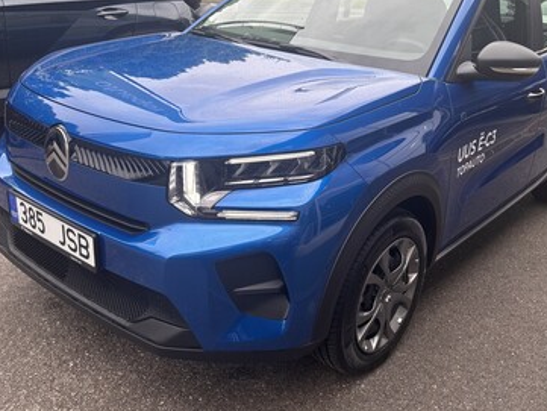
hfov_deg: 51.1
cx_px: 315
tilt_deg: -21.0
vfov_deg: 39.6
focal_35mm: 36
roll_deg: -6.5
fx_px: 569
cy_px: 180
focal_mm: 5.96
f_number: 1.6
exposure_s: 1/634
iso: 50
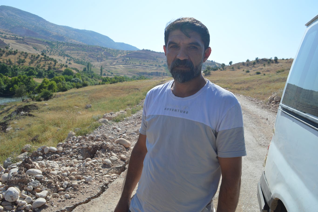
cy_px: 106
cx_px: 159
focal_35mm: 27
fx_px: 238
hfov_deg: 67.4
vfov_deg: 47.9
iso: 100
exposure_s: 1/250
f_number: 8
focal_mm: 18
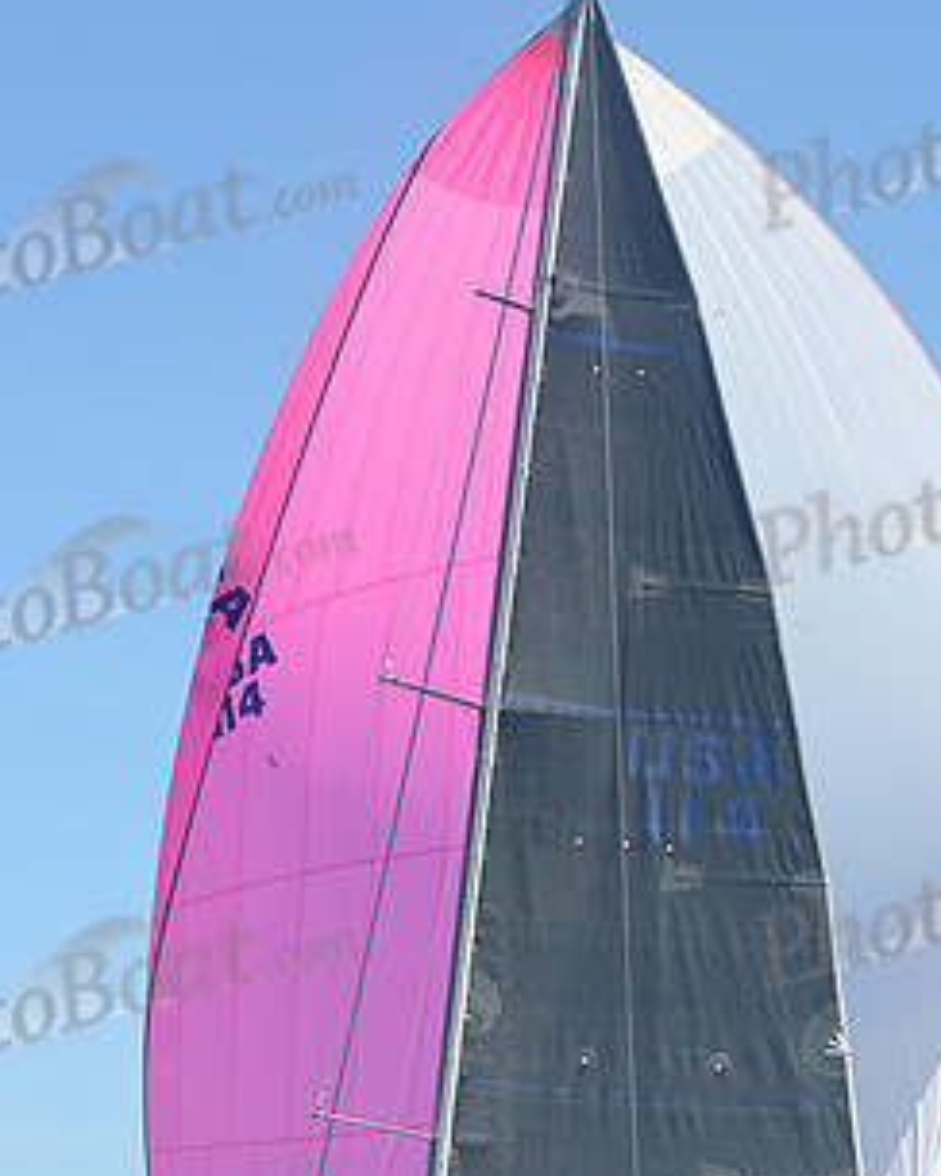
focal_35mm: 125
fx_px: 4352
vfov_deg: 15.4
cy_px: 744
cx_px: 557
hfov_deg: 12.3
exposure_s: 1/1000
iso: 320
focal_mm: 70
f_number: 7.1
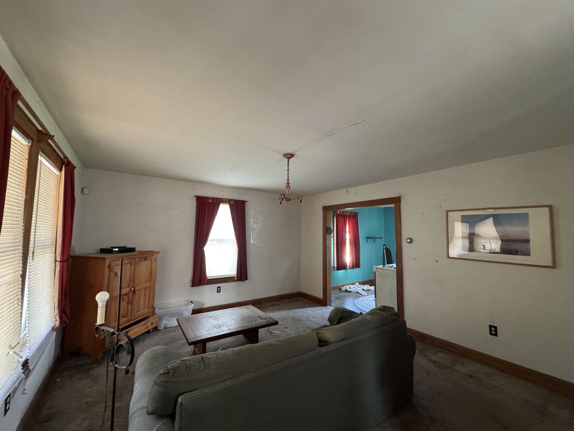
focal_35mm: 14
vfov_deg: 85.7
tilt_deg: +3.8
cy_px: 216
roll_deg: -0.7
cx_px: 287
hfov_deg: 102.1
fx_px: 232
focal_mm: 2.22
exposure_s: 1/60
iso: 640
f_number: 2.2
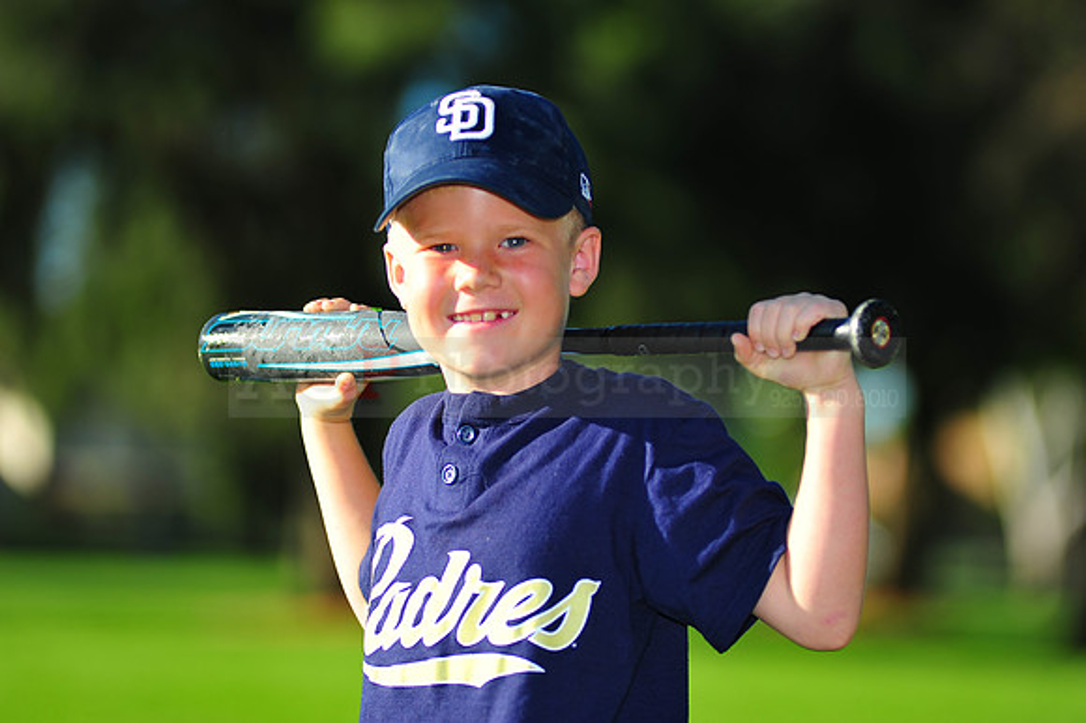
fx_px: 5427
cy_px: 362
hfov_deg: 11.4
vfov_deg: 7.6
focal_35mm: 180
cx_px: 543
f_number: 3.5
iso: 200
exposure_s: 1/1250
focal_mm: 180
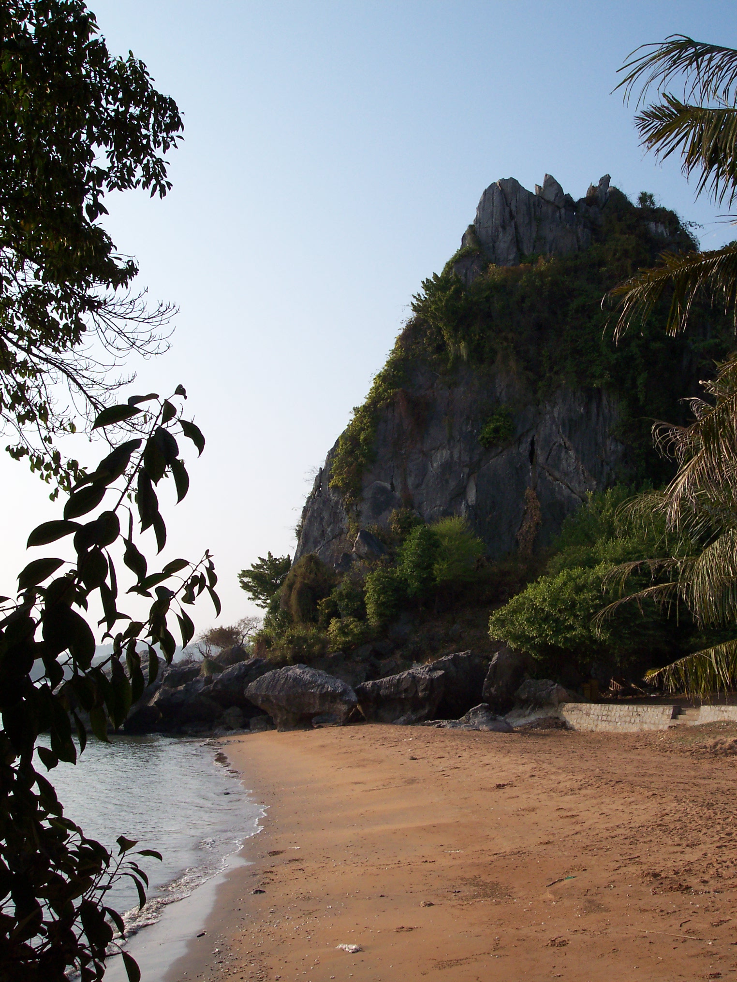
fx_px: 1079
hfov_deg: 37.7
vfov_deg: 49.0
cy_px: 491
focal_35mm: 38
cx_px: 368
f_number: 4.8
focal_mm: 8
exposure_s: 1/700
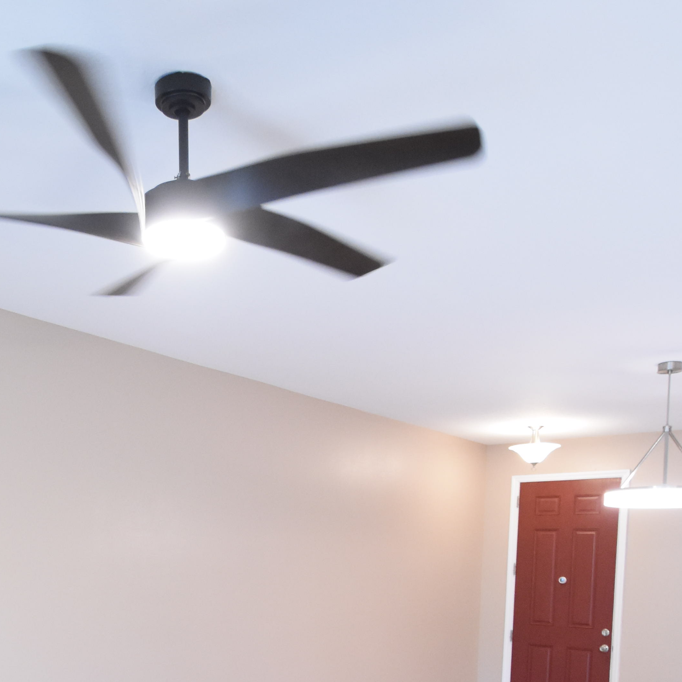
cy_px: 600
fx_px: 802
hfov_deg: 45.0
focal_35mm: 36
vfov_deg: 42.6
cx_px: 199
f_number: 3.5
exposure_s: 1/60
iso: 1800
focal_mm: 10
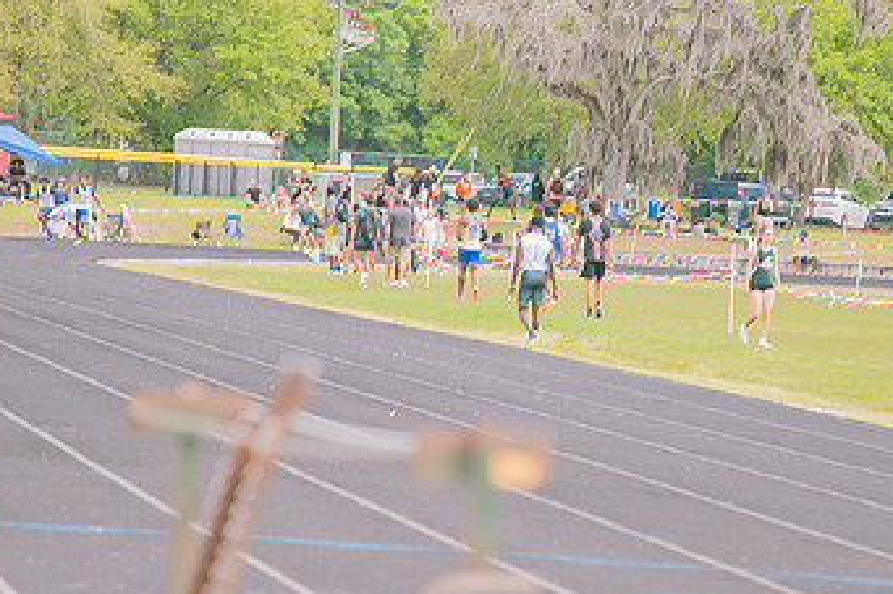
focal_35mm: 204
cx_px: 435
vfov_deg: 6.7
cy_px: 191
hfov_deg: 10.1
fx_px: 5058
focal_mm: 120
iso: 200
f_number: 4
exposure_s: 1/200
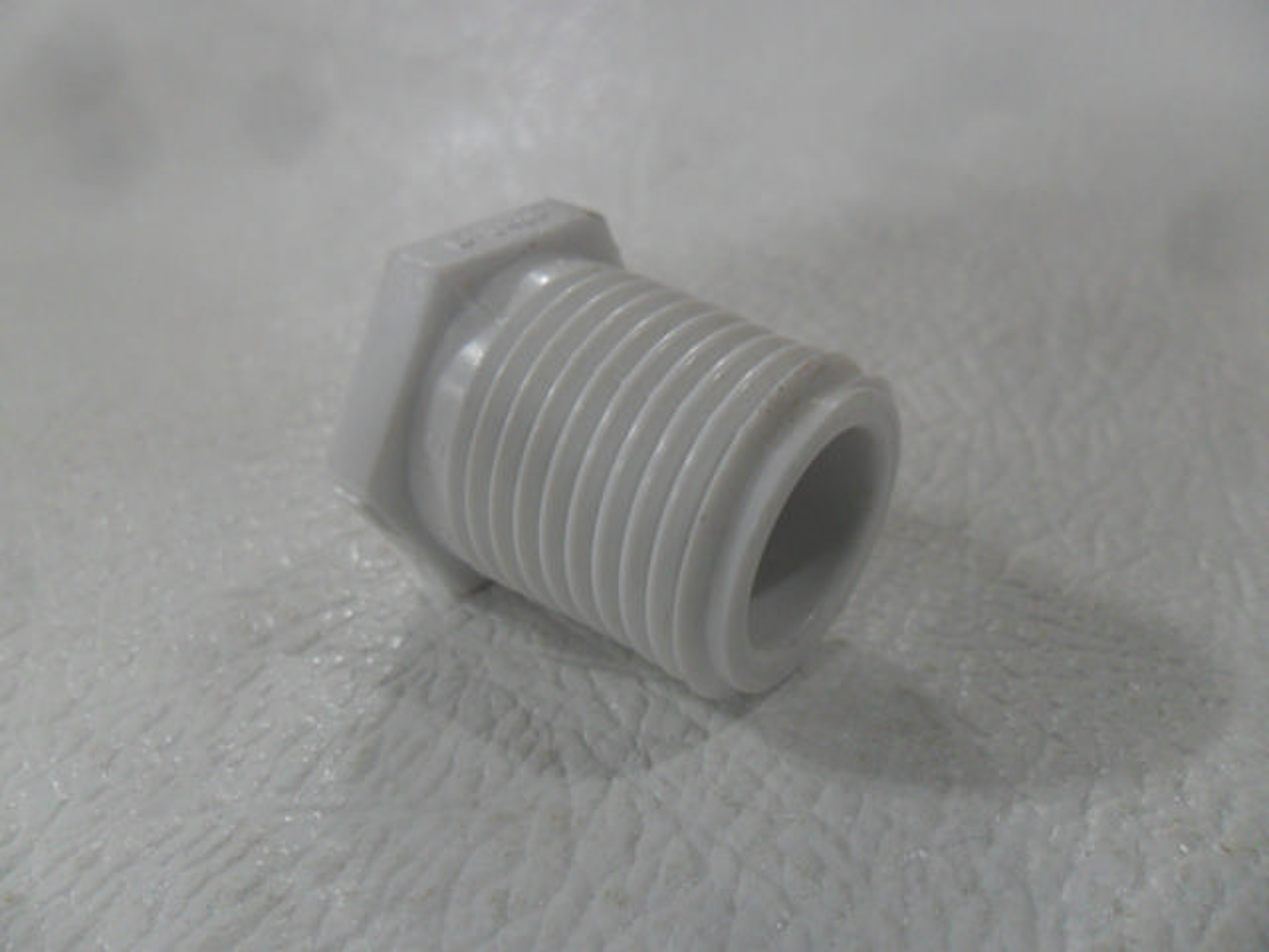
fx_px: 990
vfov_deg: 51.4
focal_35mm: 27
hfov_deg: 65.3
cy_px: 476
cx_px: 634
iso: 200
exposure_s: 1/45
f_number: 3.5
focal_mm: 4.9
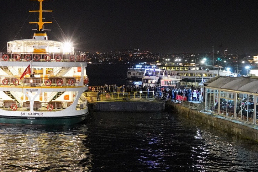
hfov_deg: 29.8
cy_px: 84
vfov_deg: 21.3
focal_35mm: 64
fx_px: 459
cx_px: 15
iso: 12800
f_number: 4
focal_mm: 29
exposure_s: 1/40
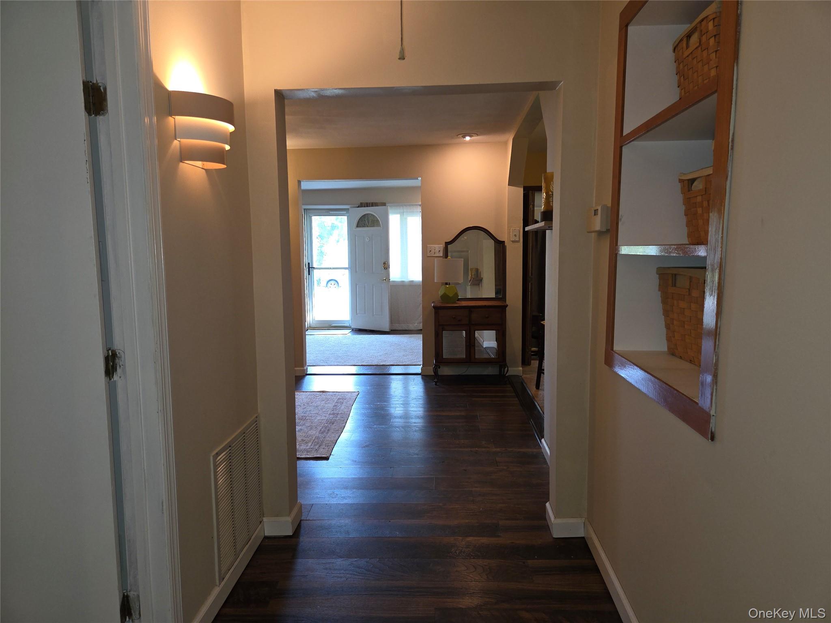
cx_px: 416
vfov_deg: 58.9
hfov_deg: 73.9
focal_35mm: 23
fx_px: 552
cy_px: 312
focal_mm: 5.4
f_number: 1.8
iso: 100
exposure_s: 1/40
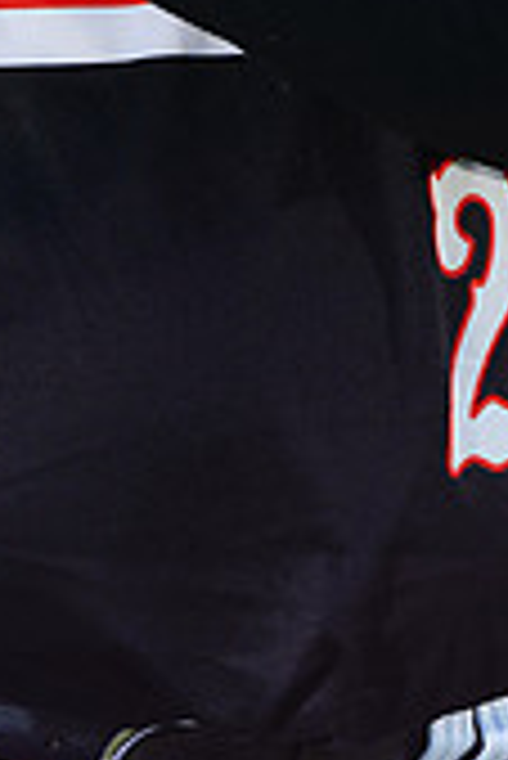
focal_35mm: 685
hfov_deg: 2.0
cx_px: 88
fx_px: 14468
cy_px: -490
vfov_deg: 3.0
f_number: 5
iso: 64
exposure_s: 1/250
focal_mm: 200
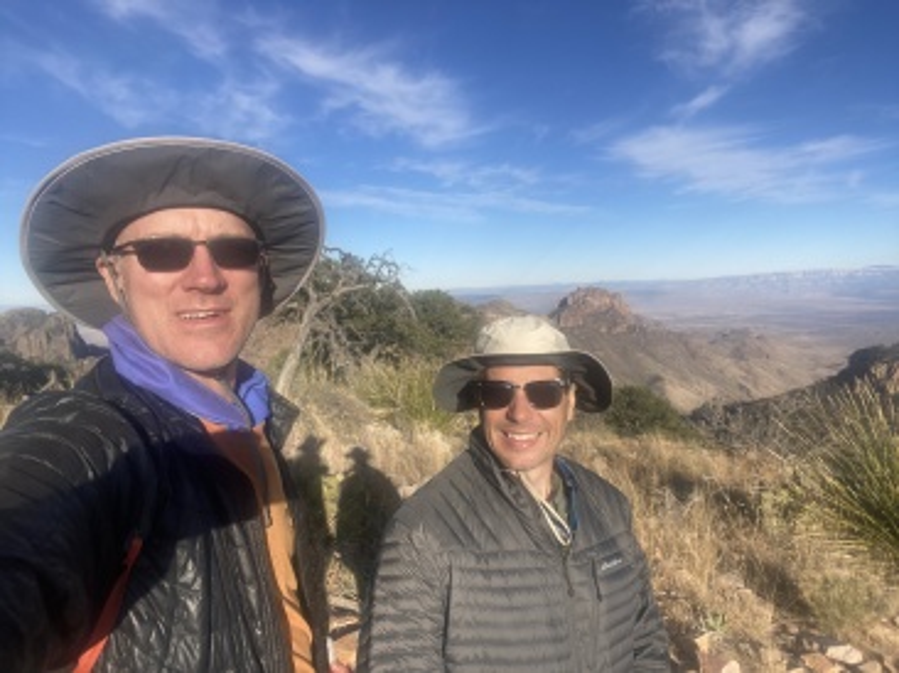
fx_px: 597
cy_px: 336
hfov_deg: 74.0
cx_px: 450
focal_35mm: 23
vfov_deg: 58.8
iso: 25
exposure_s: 1/1125
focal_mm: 2.71
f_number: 2.2
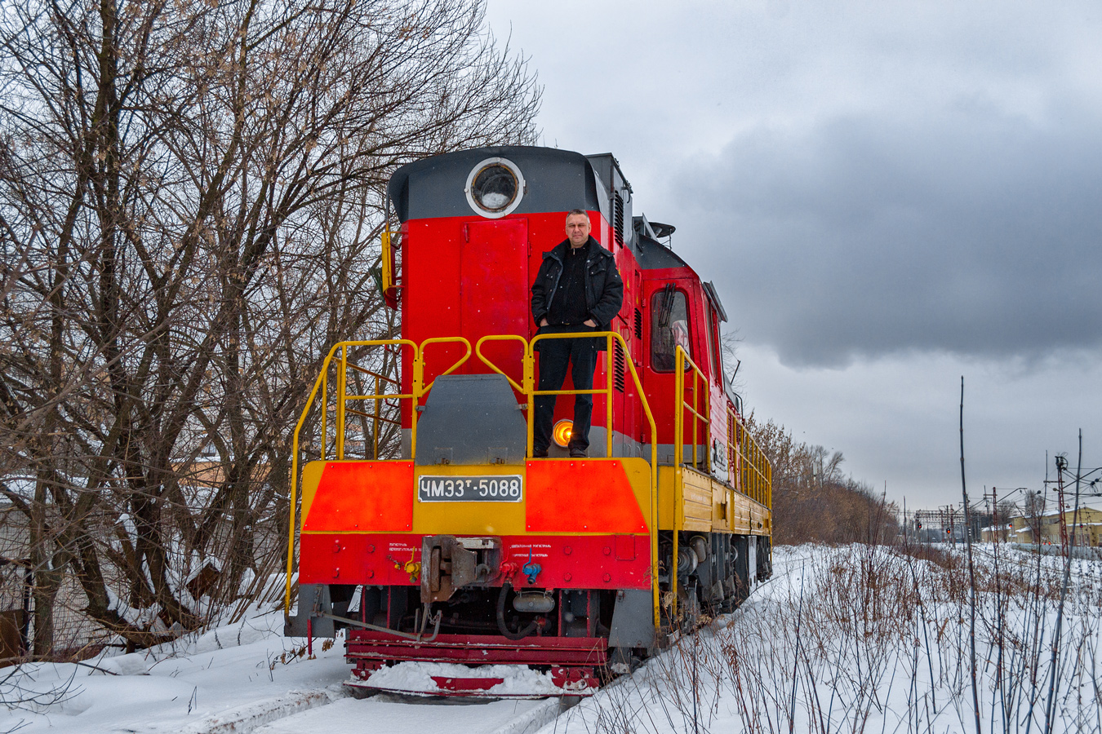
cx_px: 551
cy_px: 367
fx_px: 1102
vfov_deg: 36.9
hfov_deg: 53.1
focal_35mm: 36
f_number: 5.6
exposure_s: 1/160
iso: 400
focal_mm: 24
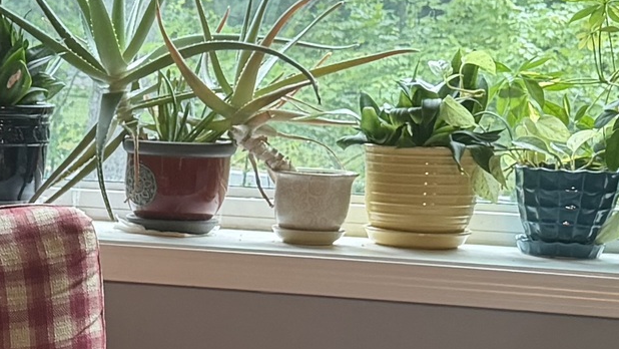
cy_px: 403
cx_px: -402
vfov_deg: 9.2
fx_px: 2134
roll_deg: -1.4
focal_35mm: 130
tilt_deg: -11.4
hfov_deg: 14.9
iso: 200
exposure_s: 1/60
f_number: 1.78
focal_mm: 6.76
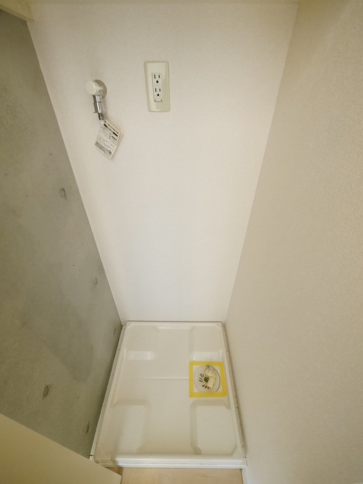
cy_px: 242
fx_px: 196
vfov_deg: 102.1
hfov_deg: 85.7
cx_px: 182
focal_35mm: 14
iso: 3200
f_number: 4
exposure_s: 1/20
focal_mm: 7
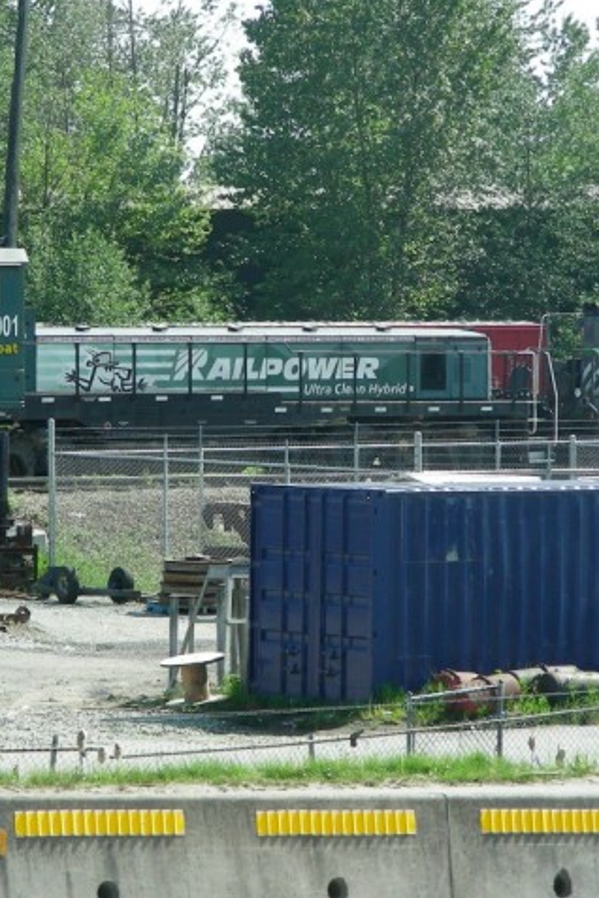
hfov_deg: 5.7
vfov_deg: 8.6
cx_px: 222
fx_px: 5990
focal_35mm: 240
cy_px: 448
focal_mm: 28.7
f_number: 4
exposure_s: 1/287
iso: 50
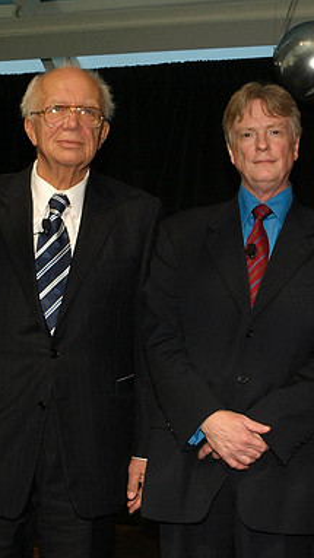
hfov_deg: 19.2
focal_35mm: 62
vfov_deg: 33.8
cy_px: 281
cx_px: 247
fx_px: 917
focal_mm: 26
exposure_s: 1/180
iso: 800
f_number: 13
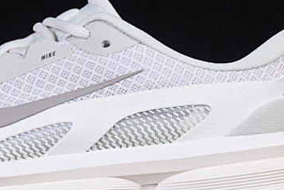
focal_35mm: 228
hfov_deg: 9.0
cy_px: 83
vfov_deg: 6.0
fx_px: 1799
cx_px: 54
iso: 160
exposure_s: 1/80
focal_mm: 50
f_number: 8
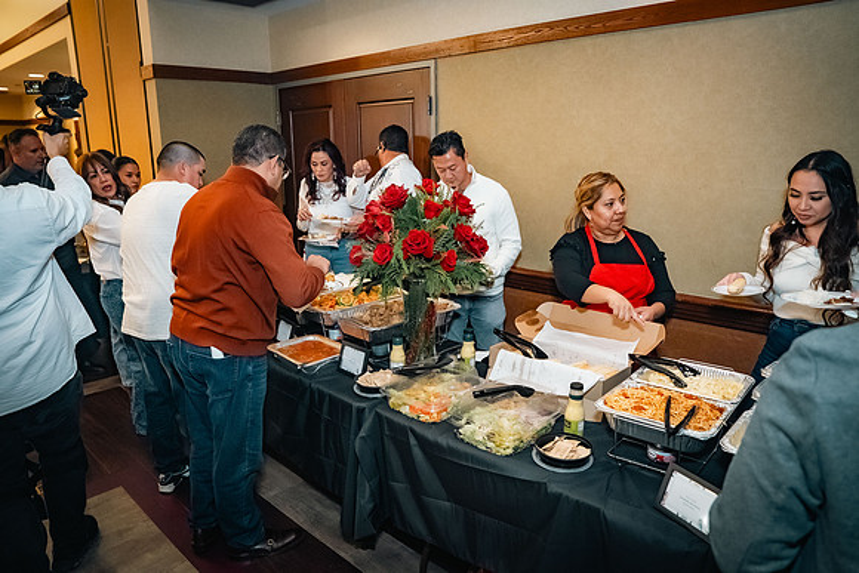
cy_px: 286
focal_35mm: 24
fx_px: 573
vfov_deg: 53.2
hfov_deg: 73.7
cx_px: 430
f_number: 3.5
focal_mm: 24
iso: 1600
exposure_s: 1/100
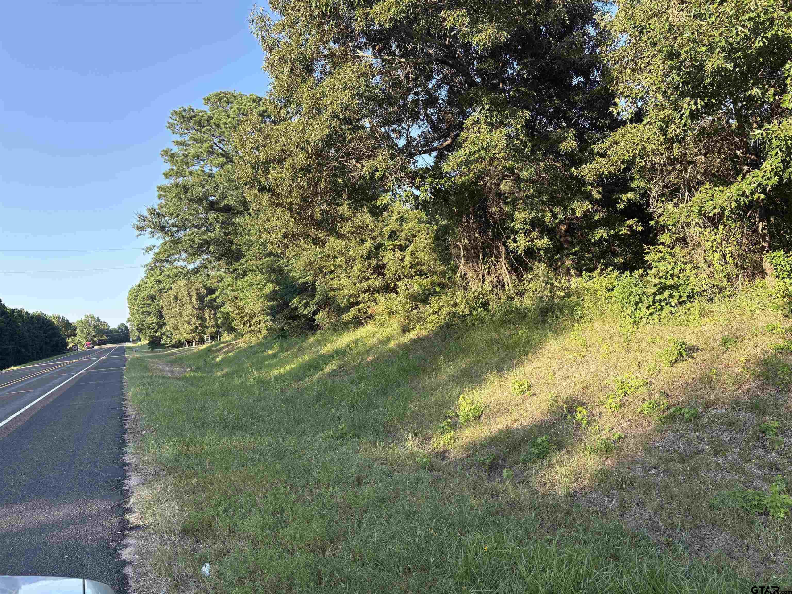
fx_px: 595
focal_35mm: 26
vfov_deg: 53.1
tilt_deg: +1.1
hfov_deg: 67.3
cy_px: 297
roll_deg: +6.6
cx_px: 396
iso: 50
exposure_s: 1/810
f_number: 1.6
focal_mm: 5.96
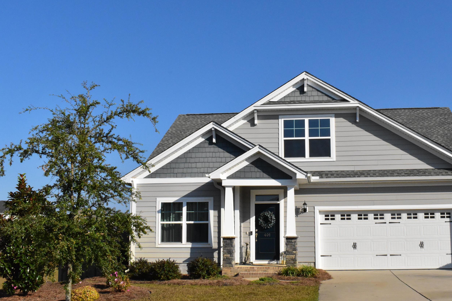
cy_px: 176
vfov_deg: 31.4
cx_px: 275
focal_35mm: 43
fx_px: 535
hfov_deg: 45.5
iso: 3200
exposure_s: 1/2000
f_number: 22
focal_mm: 23
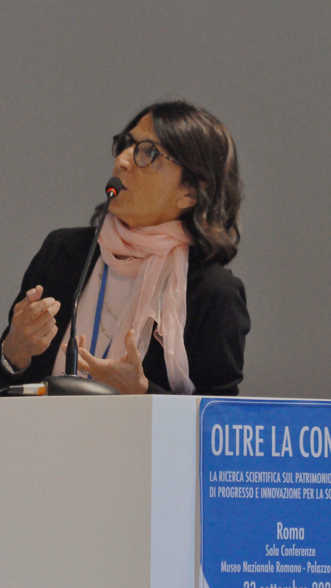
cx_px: 161
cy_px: 294
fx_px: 7367
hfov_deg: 2.6
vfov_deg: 4.6
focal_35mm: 472
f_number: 9
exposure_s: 1/25
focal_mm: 300
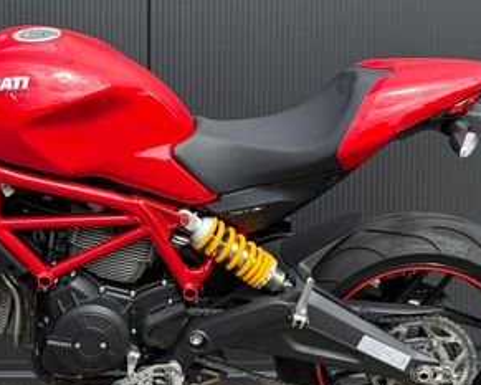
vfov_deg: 15.0
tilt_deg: -4.1
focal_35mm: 103
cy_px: 210
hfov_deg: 18.5
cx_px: 98
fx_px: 1467
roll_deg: +0.2
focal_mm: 6.76
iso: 80
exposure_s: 1/1575
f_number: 1.78
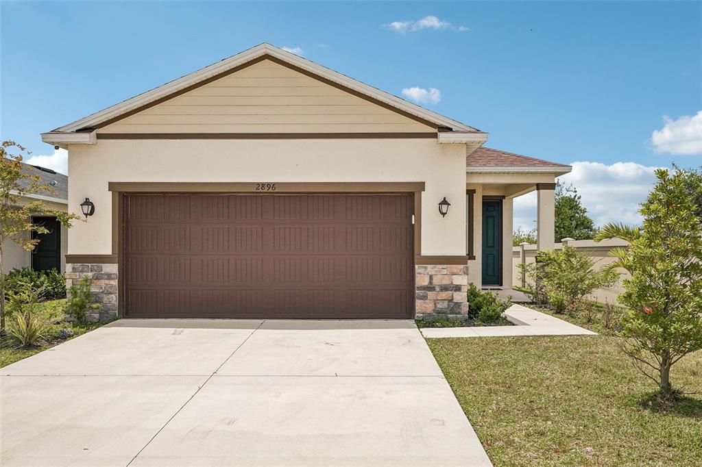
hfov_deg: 54.4
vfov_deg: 37.8
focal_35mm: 35
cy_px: 234
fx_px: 682
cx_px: 351
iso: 400
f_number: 8
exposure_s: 1/1000
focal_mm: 35
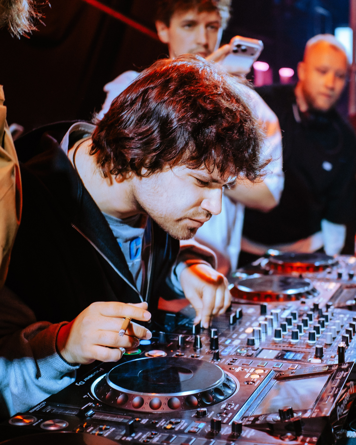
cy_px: 222
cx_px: 244
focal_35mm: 59
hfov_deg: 25.8
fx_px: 771
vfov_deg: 32.2
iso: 1000
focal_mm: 25
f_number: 1.7
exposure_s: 1/160
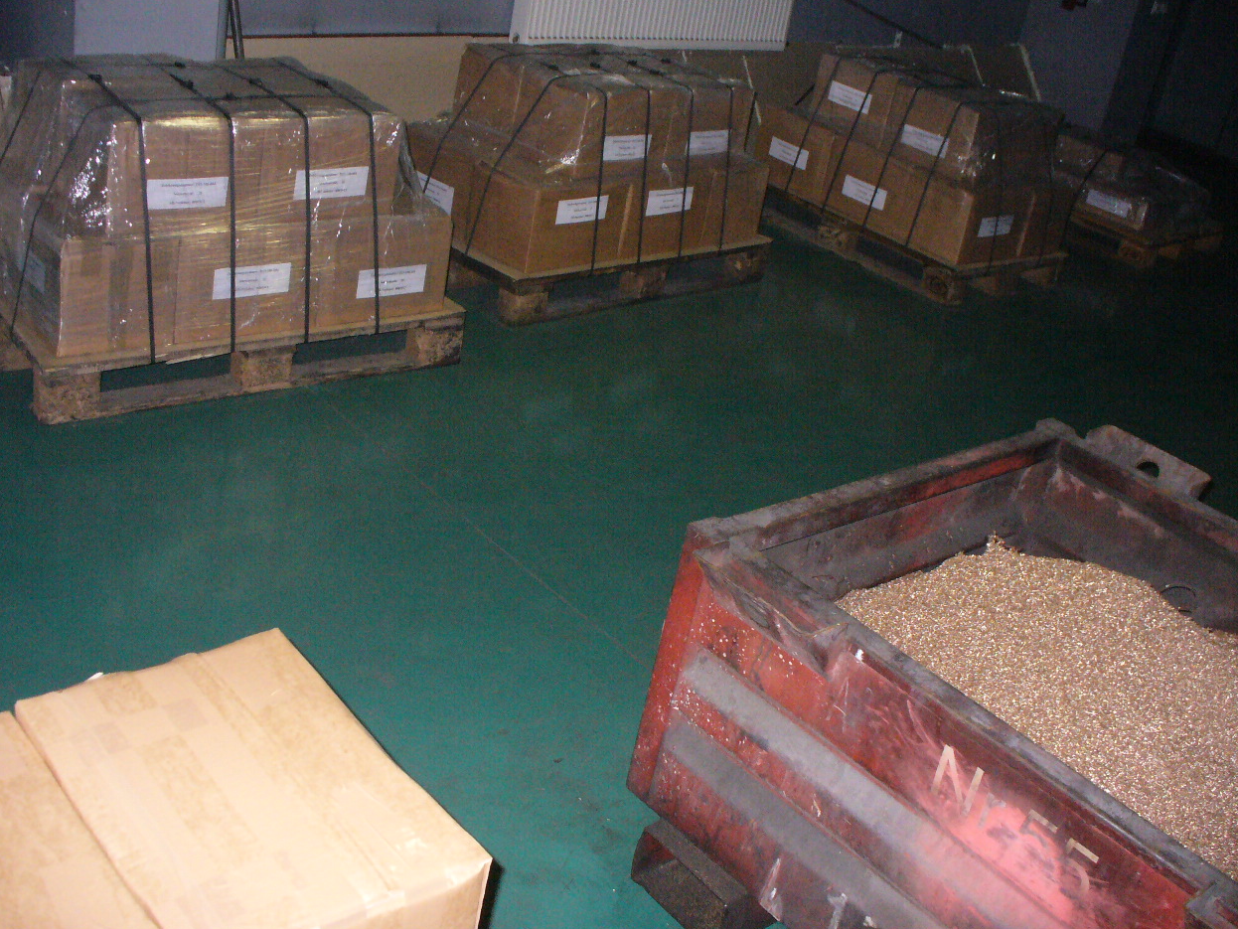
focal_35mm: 38
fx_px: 1359
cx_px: 610
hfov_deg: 49.0
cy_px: 473
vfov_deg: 37.7
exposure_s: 1/60
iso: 400
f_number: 2.8
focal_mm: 6.1
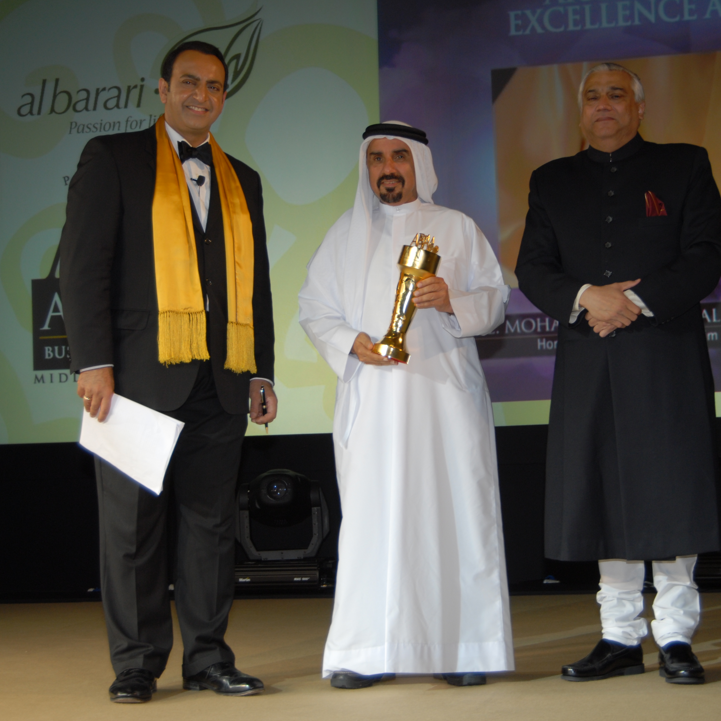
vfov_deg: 22.5
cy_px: 363
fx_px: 1814
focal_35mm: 77
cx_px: 388
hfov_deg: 22.5
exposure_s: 1/90
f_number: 5
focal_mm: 40
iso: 200
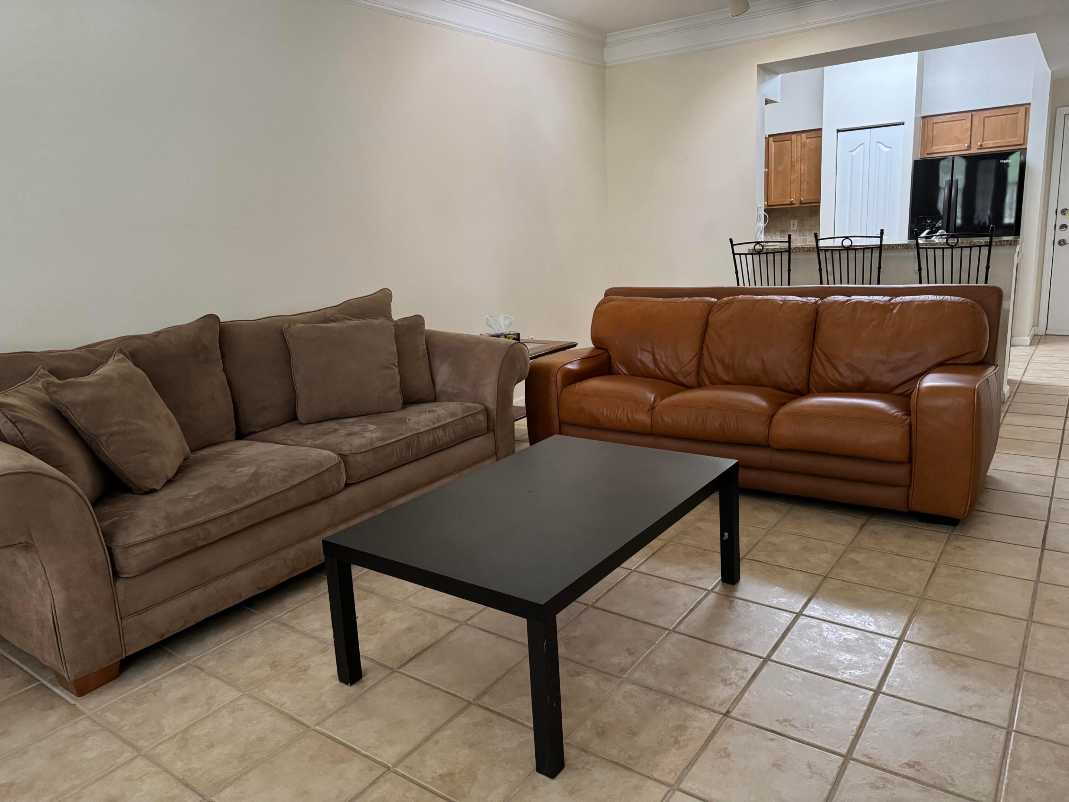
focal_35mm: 24
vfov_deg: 56.8
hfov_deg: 71.6
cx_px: 534
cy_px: 401
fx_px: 741
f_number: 1.8
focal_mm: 6.8
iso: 500
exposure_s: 1/60
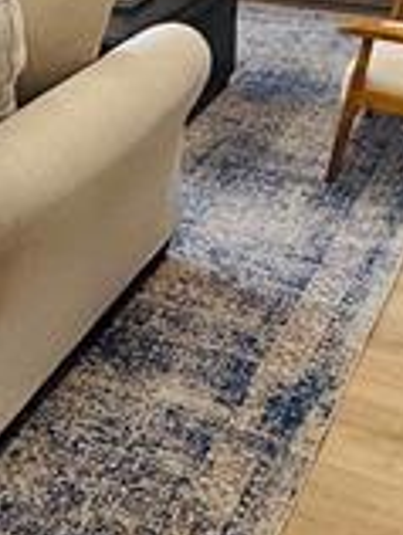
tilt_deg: -20.0
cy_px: 61
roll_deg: +1.7
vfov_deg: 27.6
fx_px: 1053
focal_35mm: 68
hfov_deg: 21.2
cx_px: 47
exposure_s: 1/120
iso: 250
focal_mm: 2.22
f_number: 2.2
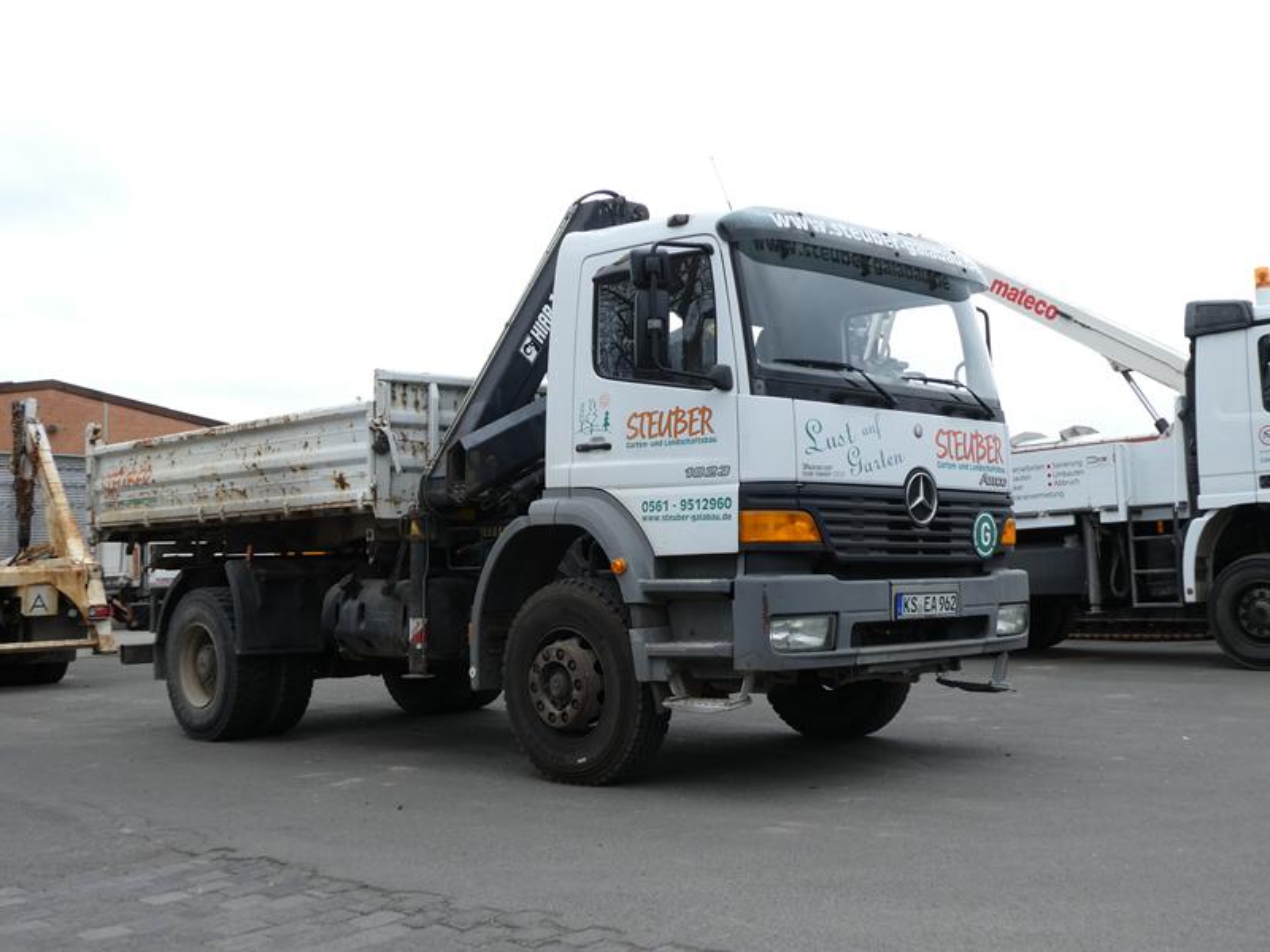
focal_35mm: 37
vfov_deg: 38.7
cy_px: 476
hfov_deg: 50.1
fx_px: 1357
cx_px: 635
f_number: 3.7
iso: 80
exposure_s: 1/250
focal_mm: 6.7
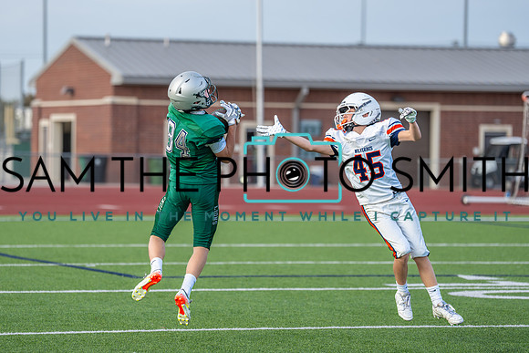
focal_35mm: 170
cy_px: 178
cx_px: 220
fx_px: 2493
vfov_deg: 8.1
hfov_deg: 12.1
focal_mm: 144
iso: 500
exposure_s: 1/1600
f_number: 2.8
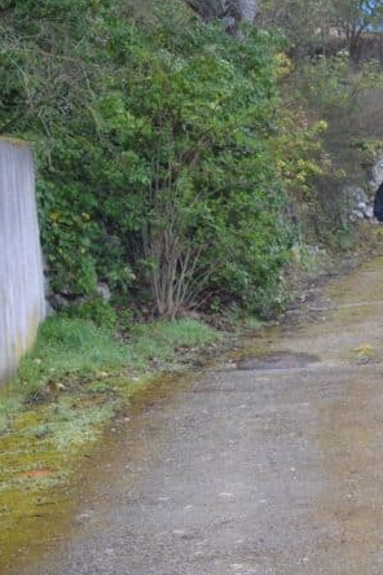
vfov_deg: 18.8
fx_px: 1739
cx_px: 484
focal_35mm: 109
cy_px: 264
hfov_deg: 12.2
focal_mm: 42
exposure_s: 1/500
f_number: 4.5
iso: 1250
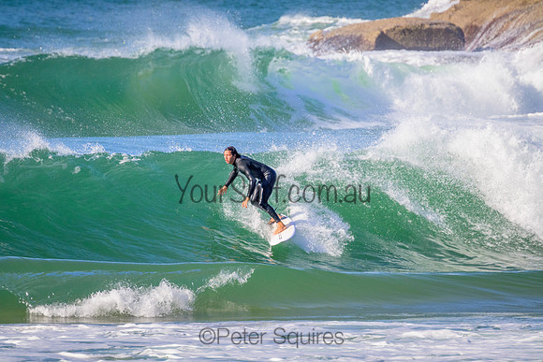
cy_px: 181
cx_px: 272
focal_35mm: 800
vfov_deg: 1.7
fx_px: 12069
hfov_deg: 2.6
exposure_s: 1/2000
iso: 1800
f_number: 11
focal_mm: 800
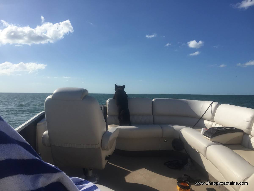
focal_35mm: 29
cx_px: 127
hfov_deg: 61.7
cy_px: 96
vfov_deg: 48.2
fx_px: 213
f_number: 2.2
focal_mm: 4.15
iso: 32
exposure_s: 1/4405
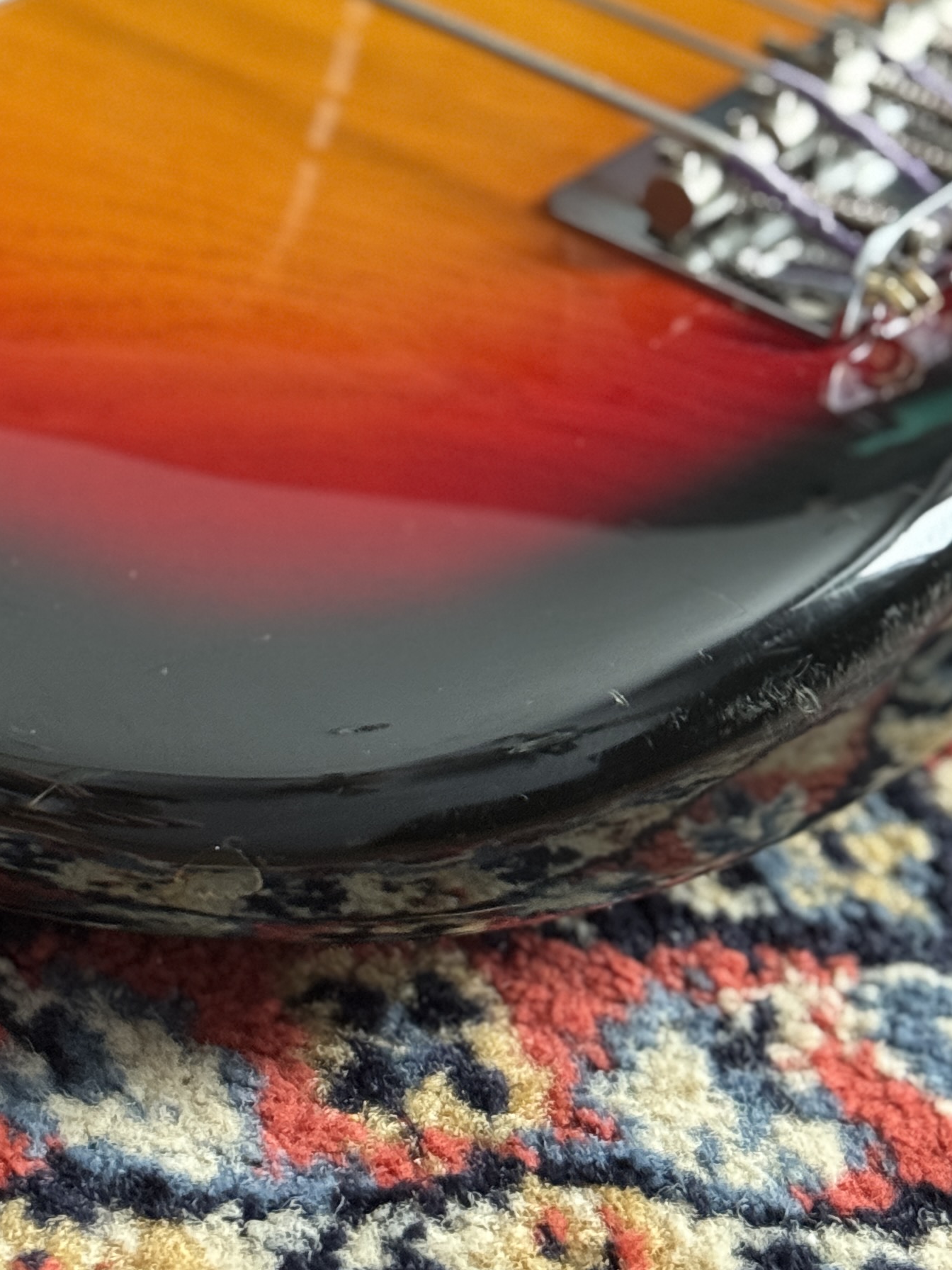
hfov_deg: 13.6
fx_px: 3960
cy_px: 11
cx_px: 48
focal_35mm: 108
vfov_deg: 17.8
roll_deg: -7.5
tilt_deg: -27.4
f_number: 1.78
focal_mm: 6.76
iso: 400
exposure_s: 1/40
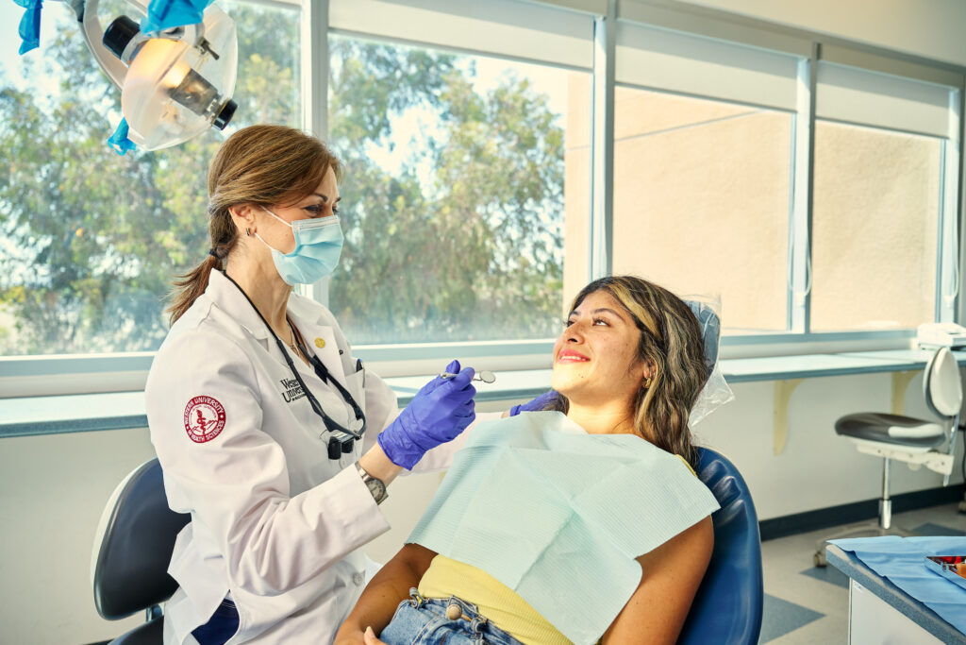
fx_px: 805
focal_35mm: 30
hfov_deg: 61.9
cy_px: 322
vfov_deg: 43.6
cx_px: 483
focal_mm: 30
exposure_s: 1/160
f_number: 4
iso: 250
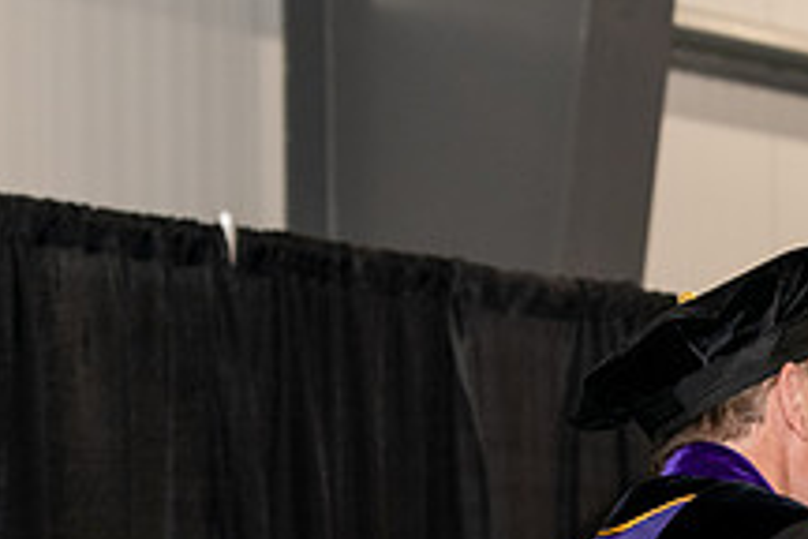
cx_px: 827
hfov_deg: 8.5
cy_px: 657
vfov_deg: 5.6
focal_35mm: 242
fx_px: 5431
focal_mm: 90
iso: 1600
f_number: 5.6
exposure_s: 1/200
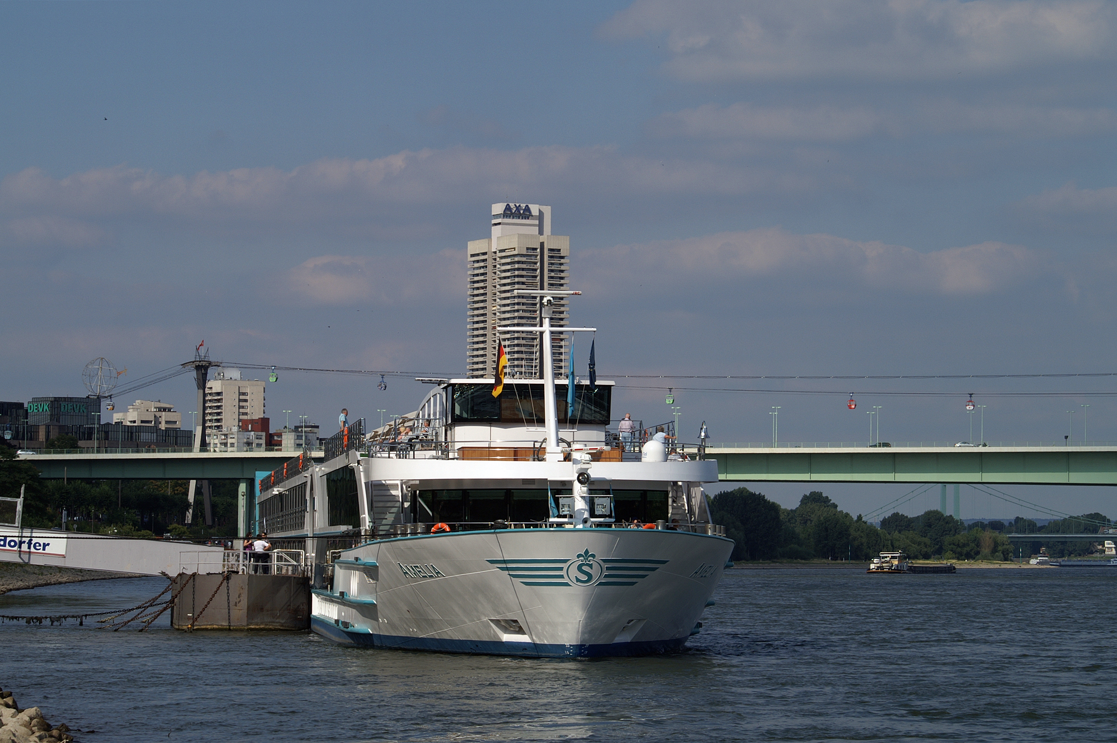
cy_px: 372
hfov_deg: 19.5
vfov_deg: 13.0
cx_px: 558
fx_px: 3255
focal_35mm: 105
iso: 100
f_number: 10
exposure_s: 1/400
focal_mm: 70
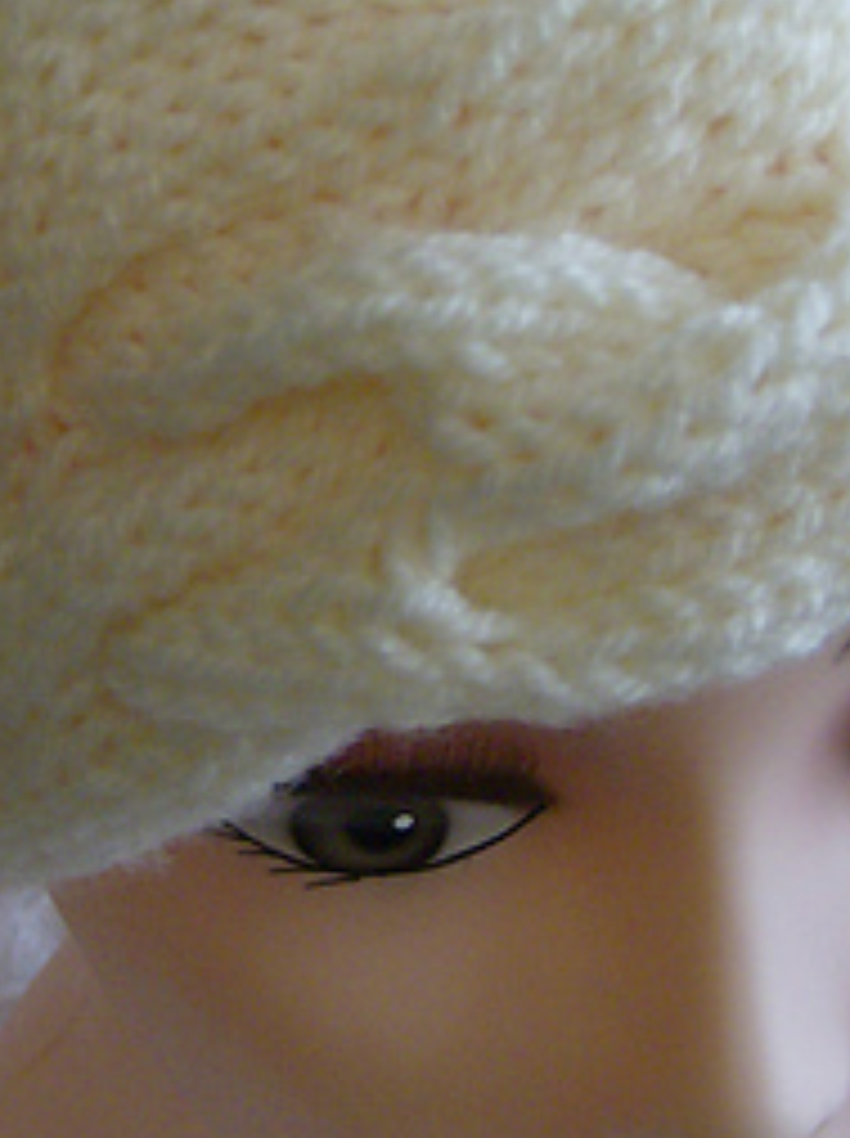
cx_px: 479
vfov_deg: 21.4
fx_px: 2987
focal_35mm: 91
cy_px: 288
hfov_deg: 16.2
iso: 200
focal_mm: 6
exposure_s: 1/53.4
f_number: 2.8
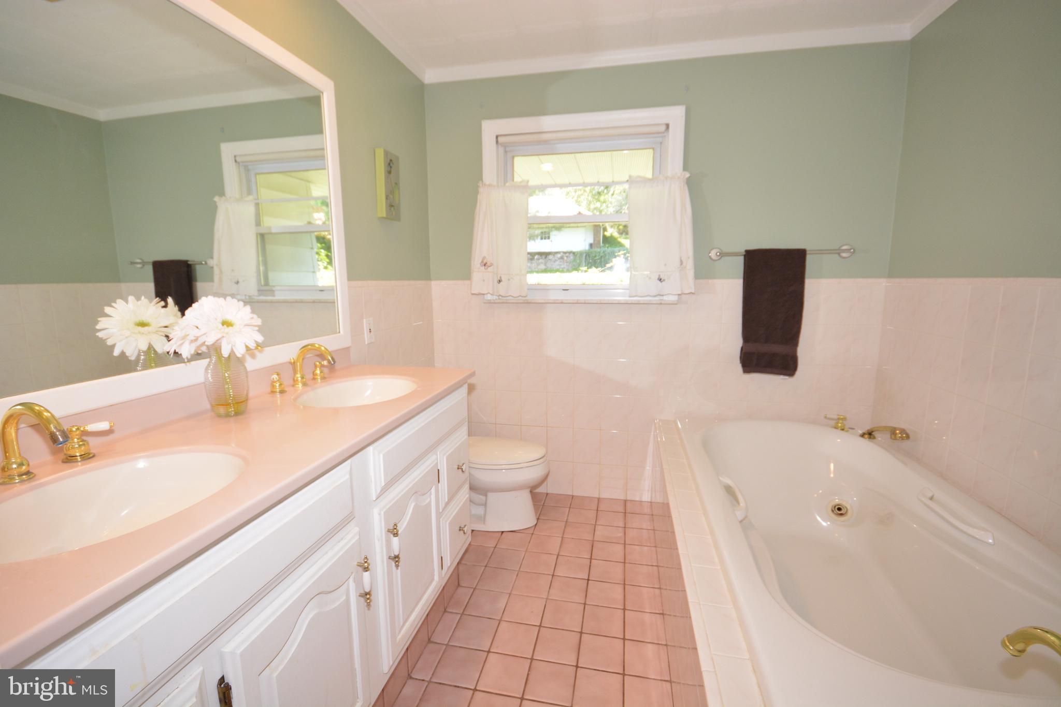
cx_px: 530
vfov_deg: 77.3
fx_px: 442
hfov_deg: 100.4
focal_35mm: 15
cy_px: 354
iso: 1000
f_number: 7.1
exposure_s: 1/60
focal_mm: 10
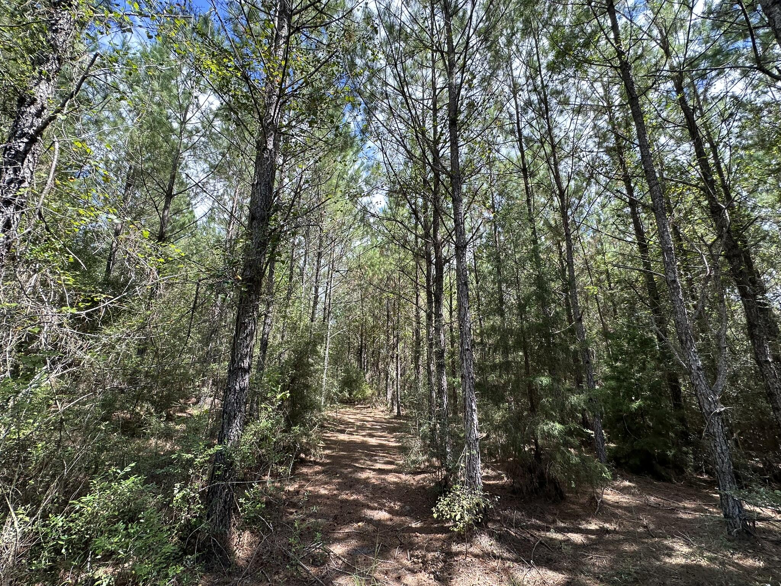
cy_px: 293
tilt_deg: +13.7
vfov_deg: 85.7
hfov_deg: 102.1
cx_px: 390
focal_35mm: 14
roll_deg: +0.7
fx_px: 316
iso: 40
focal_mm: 2.22
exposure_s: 1/226
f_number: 2.2
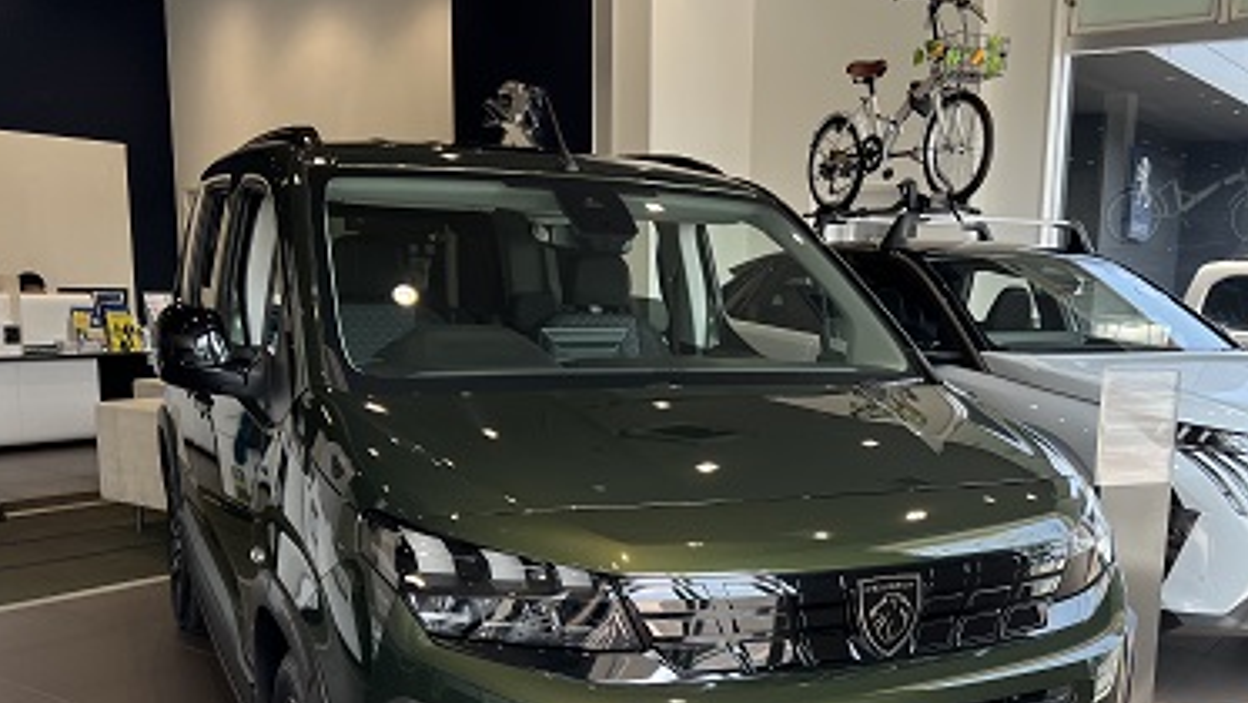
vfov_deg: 30.8
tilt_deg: -10.8
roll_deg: -0.9
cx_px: 749
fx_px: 1258
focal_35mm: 38
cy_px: 504
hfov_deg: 52.4
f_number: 1.5
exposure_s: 1/374
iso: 50
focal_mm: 5.7
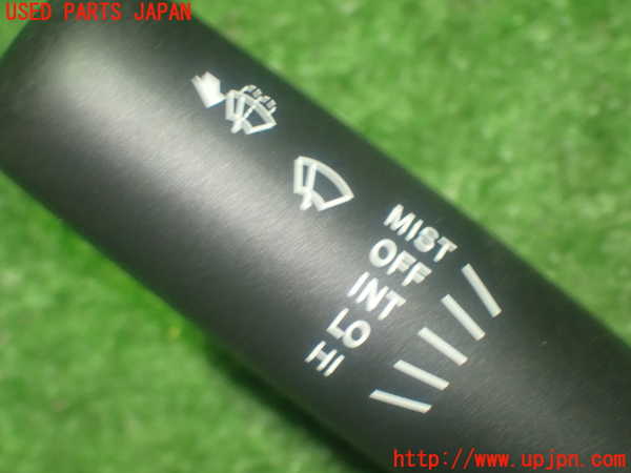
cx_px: 316
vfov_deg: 16.8
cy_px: 236
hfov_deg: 22.3
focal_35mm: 88
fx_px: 1604
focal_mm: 15.66
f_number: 4.5
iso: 1250
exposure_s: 1/20
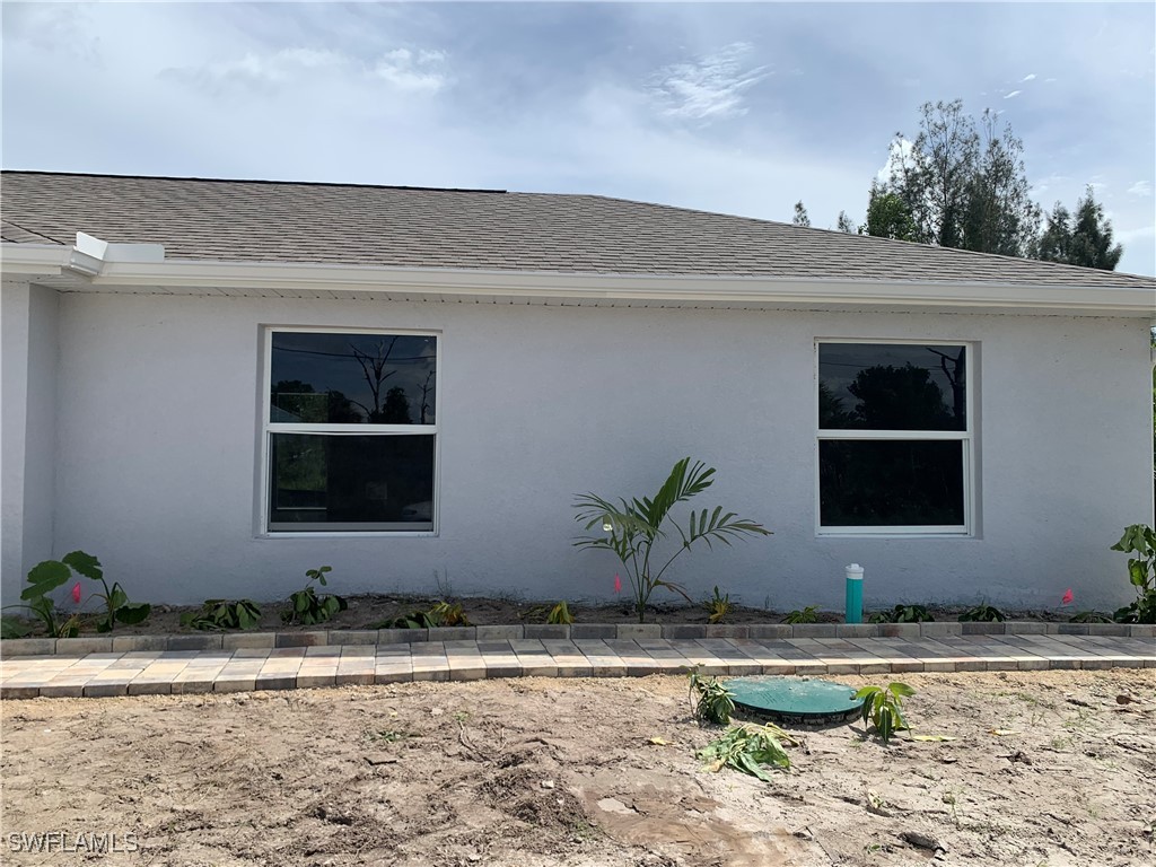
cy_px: 434
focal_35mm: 26
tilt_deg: +1.4
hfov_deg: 67.3
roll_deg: -0.4
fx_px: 868
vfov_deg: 53.1
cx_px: 578
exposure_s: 1/3650
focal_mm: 4.25
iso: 25
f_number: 1.8
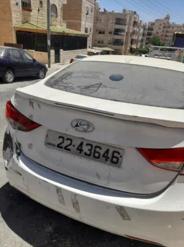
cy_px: 122
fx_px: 185
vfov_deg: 67.3
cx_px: 93
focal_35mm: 26
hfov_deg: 53.0
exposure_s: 1/932
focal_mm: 4.6
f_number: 2
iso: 20
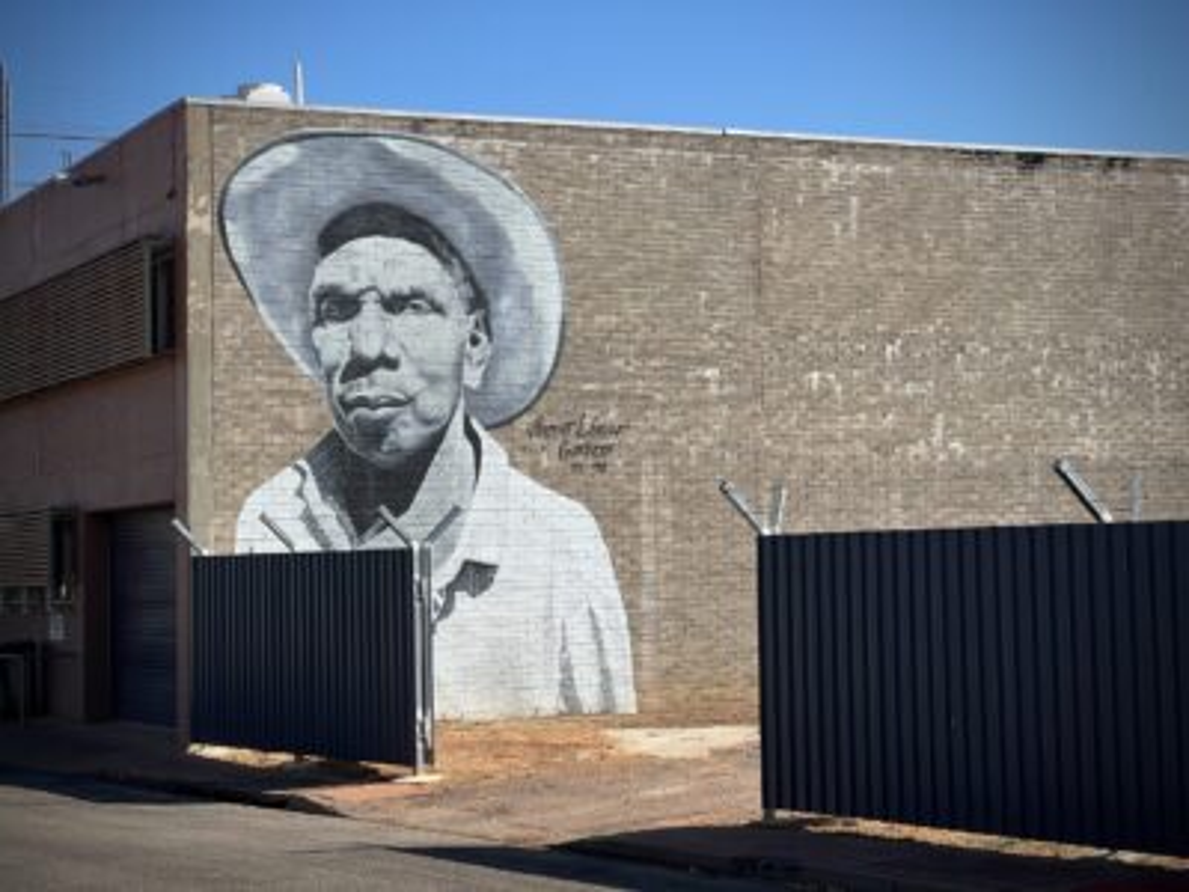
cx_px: 594
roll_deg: +1.1
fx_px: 2645
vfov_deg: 19.1
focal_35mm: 77
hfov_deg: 25.3
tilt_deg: +3.5
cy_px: 446
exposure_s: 1/727
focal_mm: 9
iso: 32
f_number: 2.8
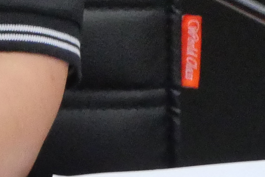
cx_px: -419
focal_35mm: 854
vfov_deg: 1.6
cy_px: -334
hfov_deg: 2.4
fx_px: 6292
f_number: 5.6
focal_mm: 57
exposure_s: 1/80
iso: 3200
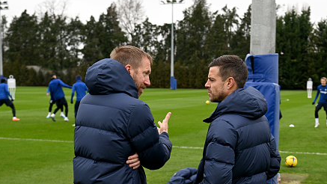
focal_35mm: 64
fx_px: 555
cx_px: 195
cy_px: 121
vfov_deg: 18.8
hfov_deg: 32.7
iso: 400
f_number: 5
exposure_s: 1/500
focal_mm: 45
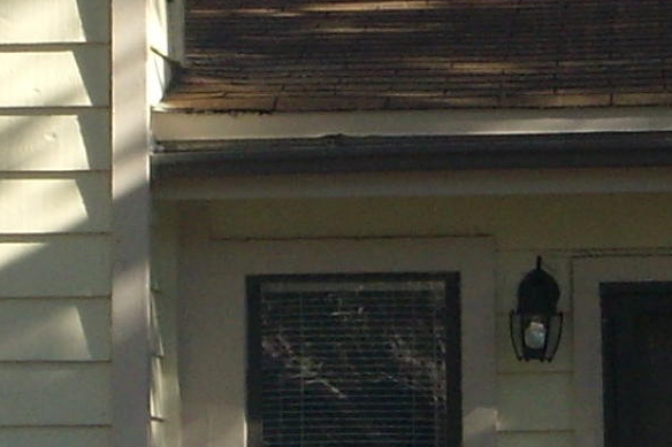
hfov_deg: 10.1
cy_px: 38
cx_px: 488
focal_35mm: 203
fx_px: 3788
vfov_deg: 6.7
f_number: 5.7
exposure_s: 1/110
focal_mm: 6.4
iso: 64
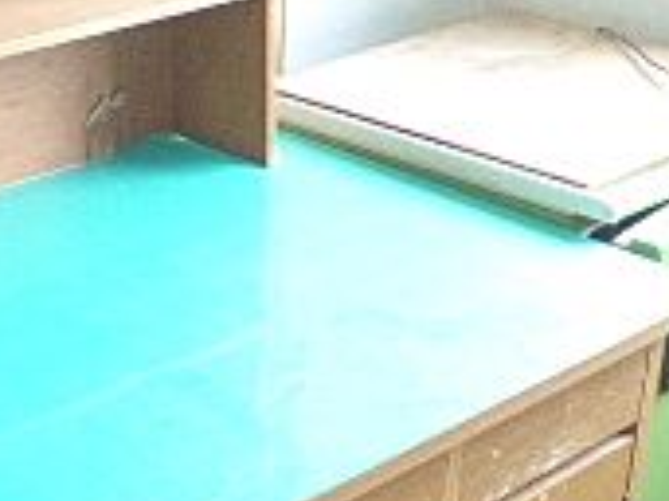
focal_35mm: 75
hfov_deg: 25.8
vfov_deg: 19.3
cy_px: 434
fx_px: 1448
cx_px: 211
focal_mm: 3.58
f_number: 2.8
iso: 800
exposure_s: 1/40
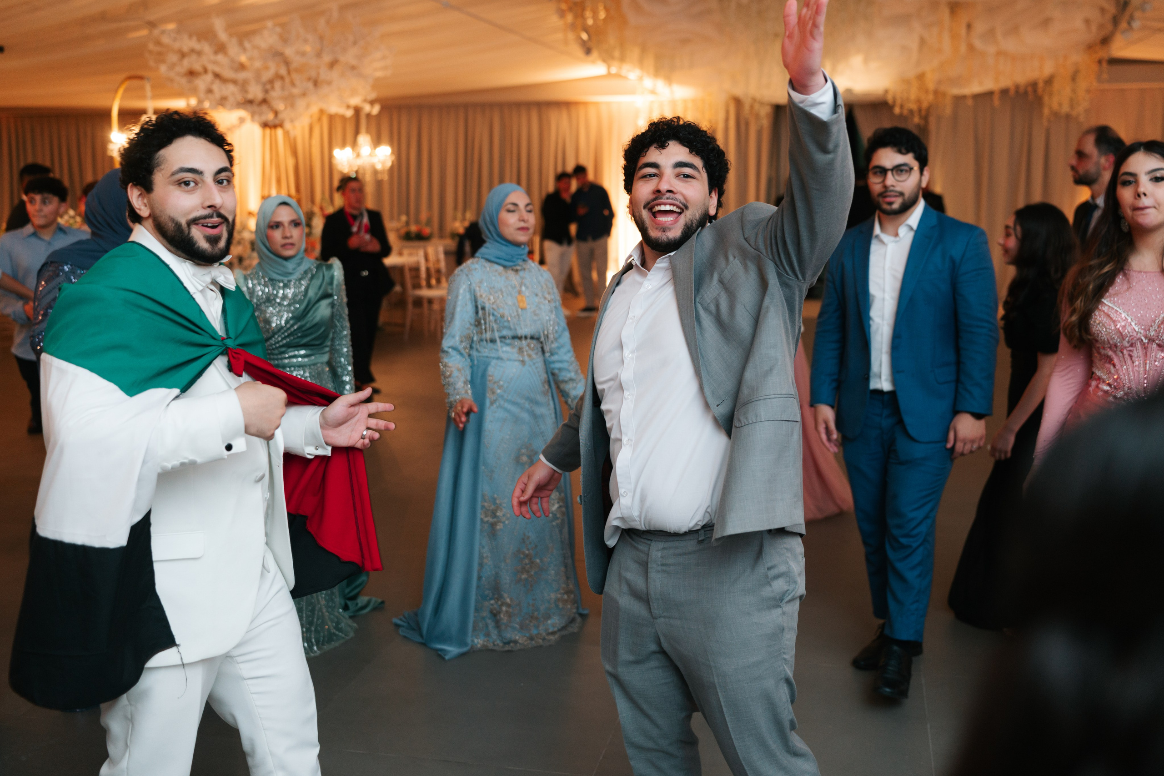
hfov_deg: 53.2
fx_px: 1163
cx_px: 582
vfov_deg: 36.9
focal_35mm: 36
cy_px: 388
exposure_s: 1/160
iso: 800
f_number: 2.5
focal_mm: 35
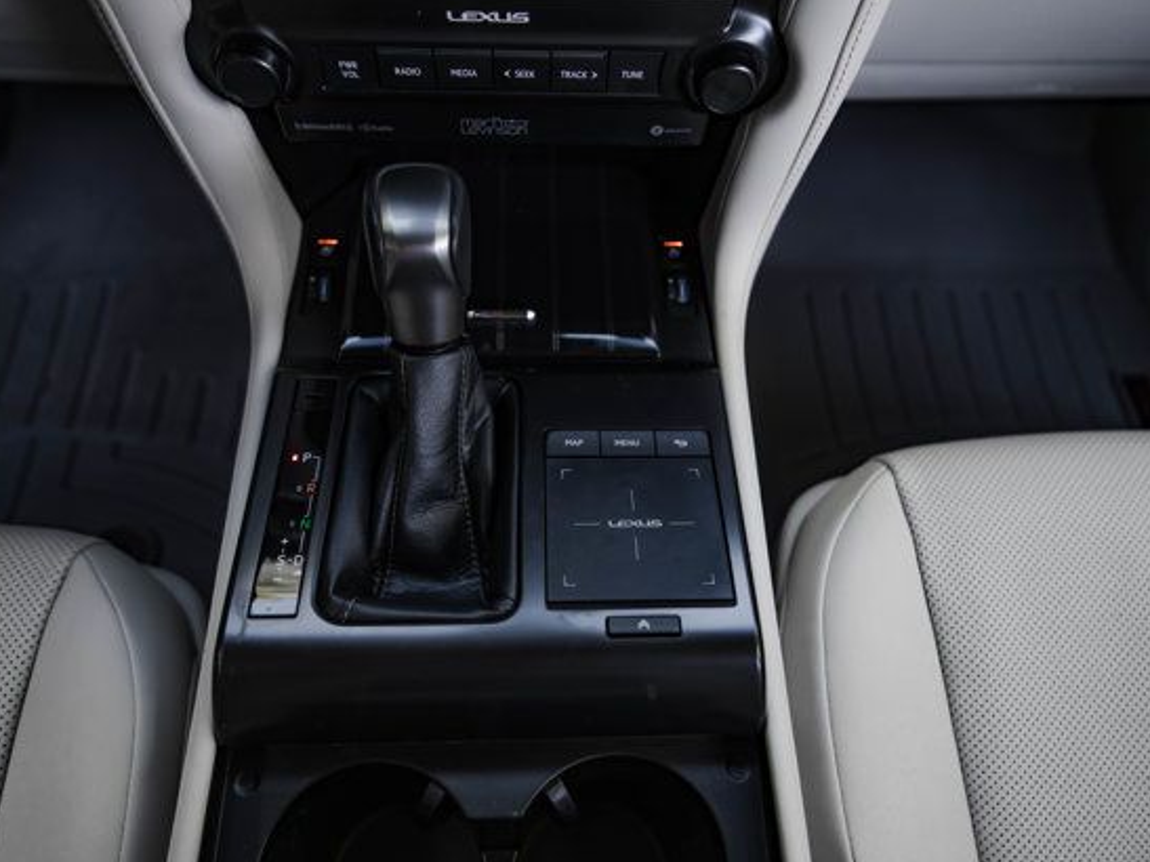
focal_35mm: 27
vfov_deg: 51.3
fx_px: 897
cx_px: 580
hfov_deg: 65.3
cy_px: 443
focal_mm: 24
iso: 640
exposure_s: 1/200
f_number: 2.8
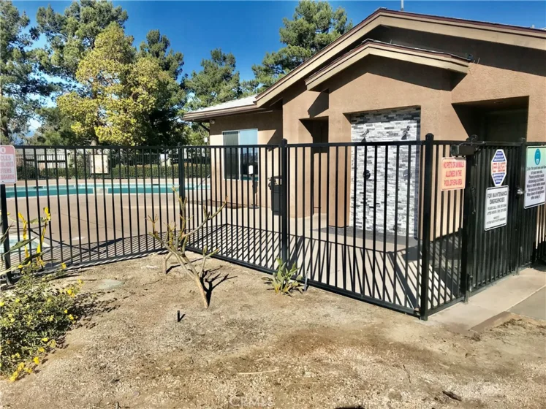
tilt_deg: -7.2
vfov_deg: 49.7
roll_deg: -0.8
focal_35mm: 28
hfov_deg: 63.5
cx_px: 273
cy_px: 204
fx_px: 442
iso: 20
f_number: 1.8
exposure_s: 1/3300
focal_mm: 3.99
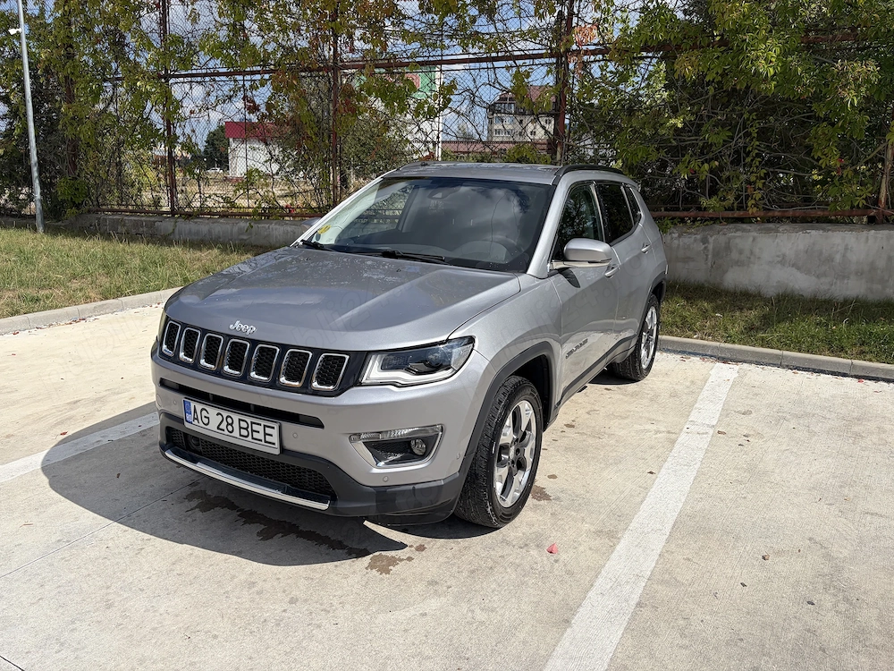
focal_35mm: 26
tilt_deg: -13.7
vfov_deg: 53.1
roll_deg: -0.6
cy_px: 336
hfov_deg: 67.3
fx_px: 671
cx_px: 447
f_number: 1.6
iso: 64
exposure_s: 1/7813
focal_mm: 5.96
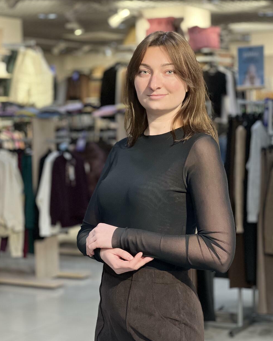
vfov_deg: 23.6
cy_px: 169
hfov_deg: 19.0
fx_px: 818
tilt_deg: -2.8
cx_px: 135
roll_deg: +1.2
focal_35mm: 81
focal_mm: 9
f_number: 2.8
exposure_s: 1/100
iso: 250
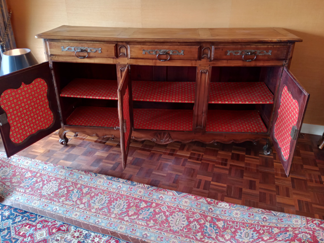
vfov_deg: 48.2
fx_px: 271
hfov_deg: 61.7
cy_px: 120
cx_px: 158
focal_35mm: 29
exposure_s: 1/33.3
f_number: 1.8
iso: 375
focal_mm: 4.05
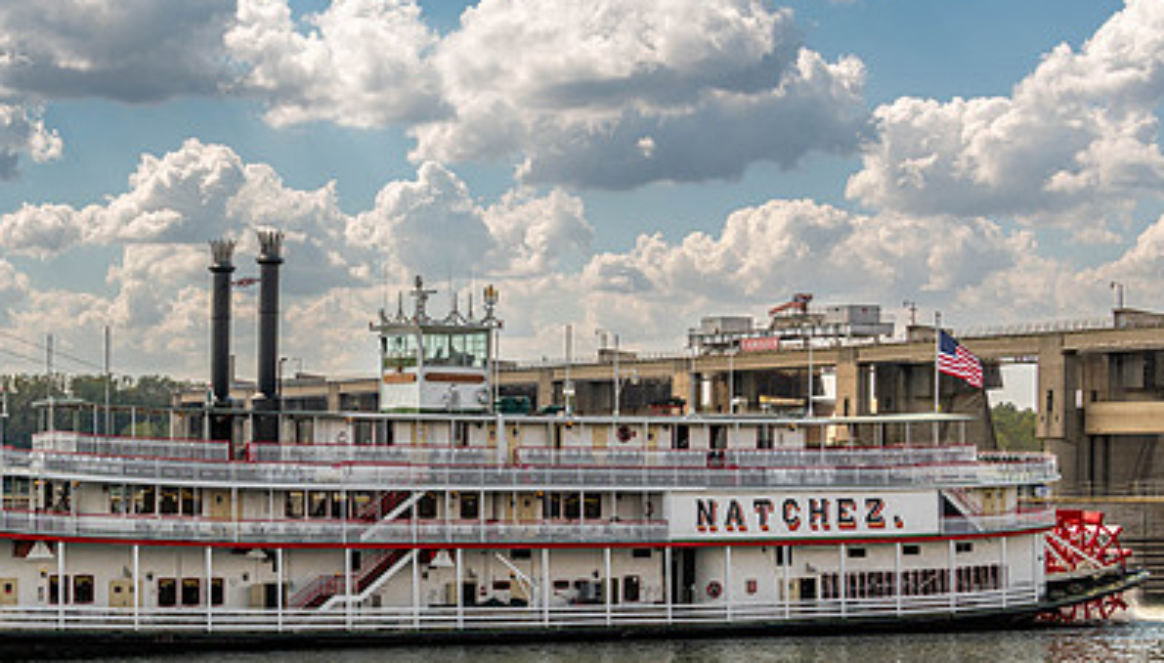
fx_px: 2569
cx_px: 327
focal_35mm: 83
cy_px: 515
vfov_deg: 14.6
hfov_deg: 25.3
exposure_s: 1/200
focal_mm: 52
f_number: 8
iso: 64
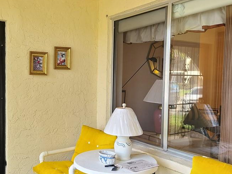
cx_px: 85
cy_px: 104
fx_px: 275
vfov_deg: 35.0
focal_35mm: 41
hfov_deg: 45.3
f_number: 1.8
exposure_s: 1/59
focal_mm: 5.4
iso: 160
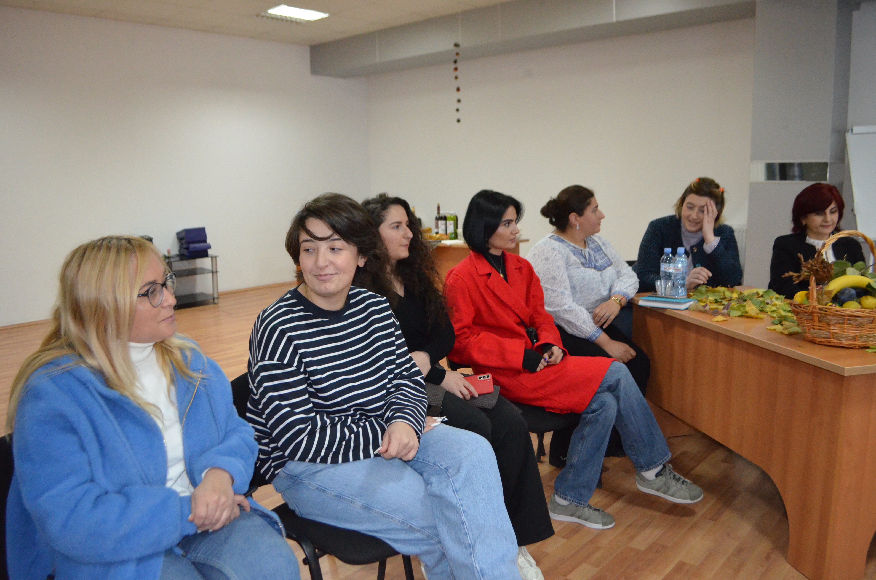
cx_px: 438
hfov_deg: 67.5
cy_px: 290
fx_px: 656
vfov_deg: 47.7
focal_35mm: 27
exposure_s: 1/60
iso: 3200
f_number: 3.5
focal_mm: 18
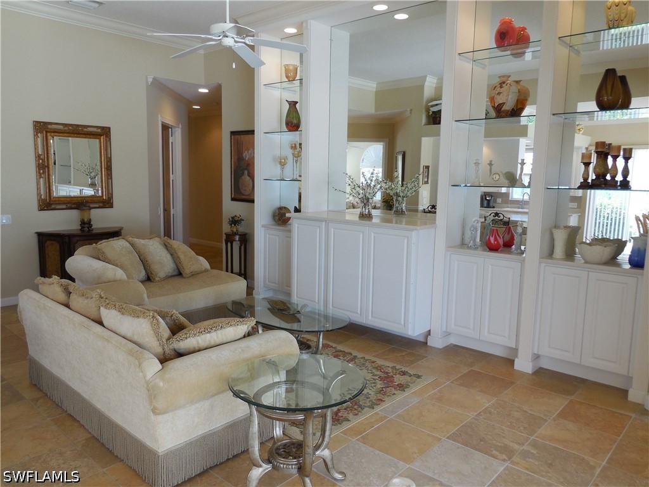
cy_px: 244
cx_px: 324
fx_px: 469
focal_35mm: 25
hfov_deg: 69.4
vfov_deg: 54.9
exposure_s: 1/40
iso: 125
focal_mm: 4.5
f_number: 3.1
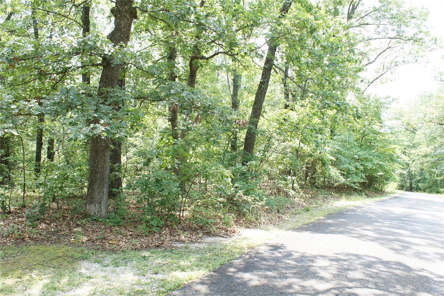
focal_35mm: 27
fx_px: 333
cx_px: 222
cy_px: 148
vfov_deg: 47.9
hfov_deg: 67.4
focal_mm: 18
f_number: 7.1
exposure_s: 1/60
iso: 320
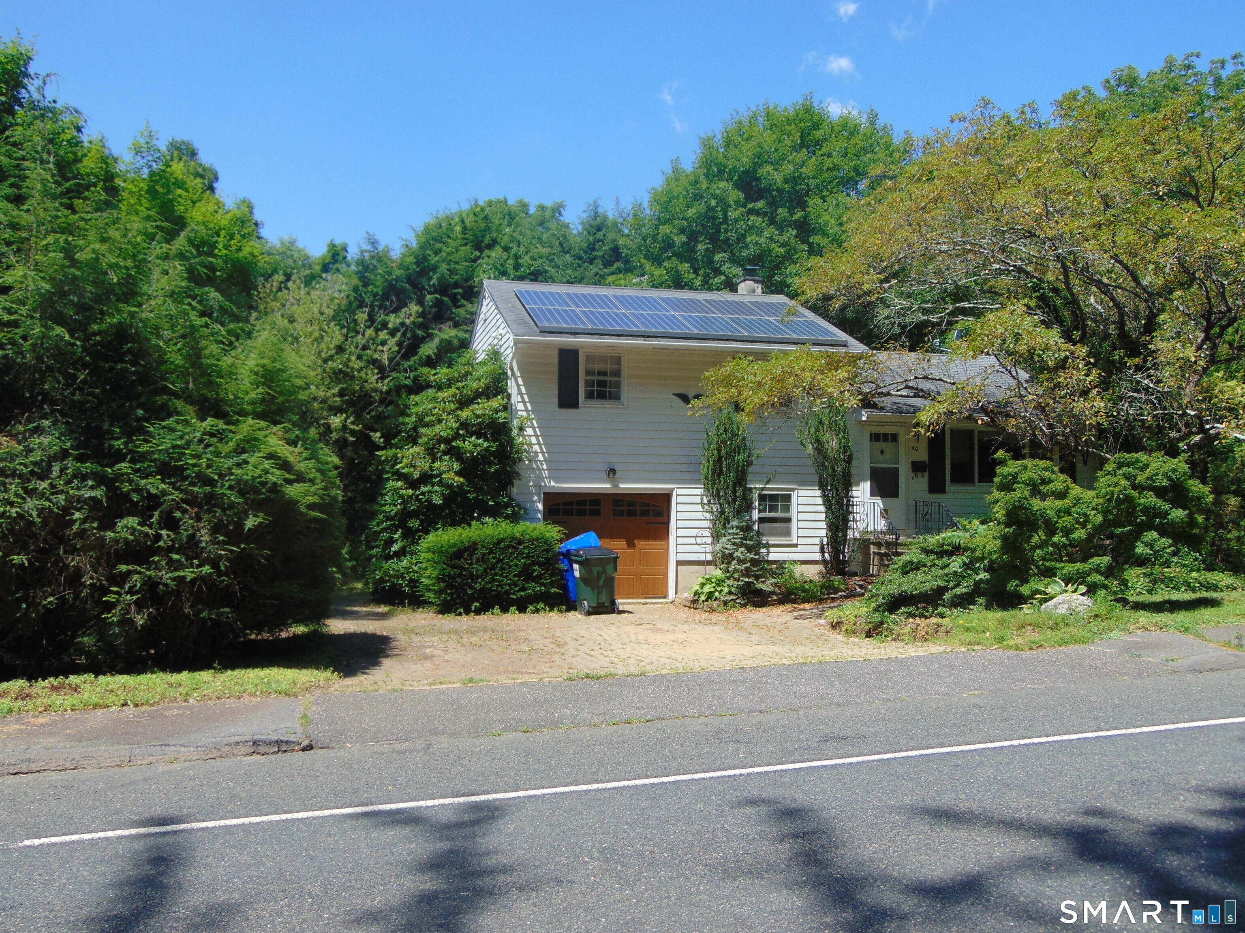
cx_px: 622
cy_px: 466
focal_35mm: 33
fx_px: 1187
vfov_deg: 42.9
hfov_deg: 55.4
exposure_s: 1/640
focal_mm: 5.8
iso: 80
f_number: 3.2
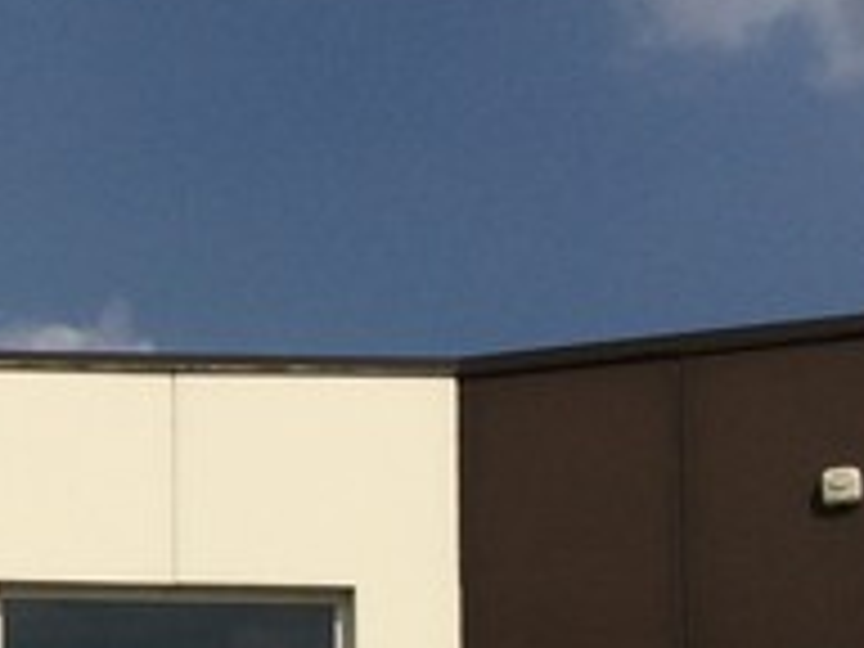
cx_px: -364
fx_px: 3120
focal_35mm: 125
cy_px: 922
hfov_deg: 14.8
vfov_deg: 11.4
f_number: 2.2
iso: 40
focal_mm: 4.12
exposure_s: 1/6849
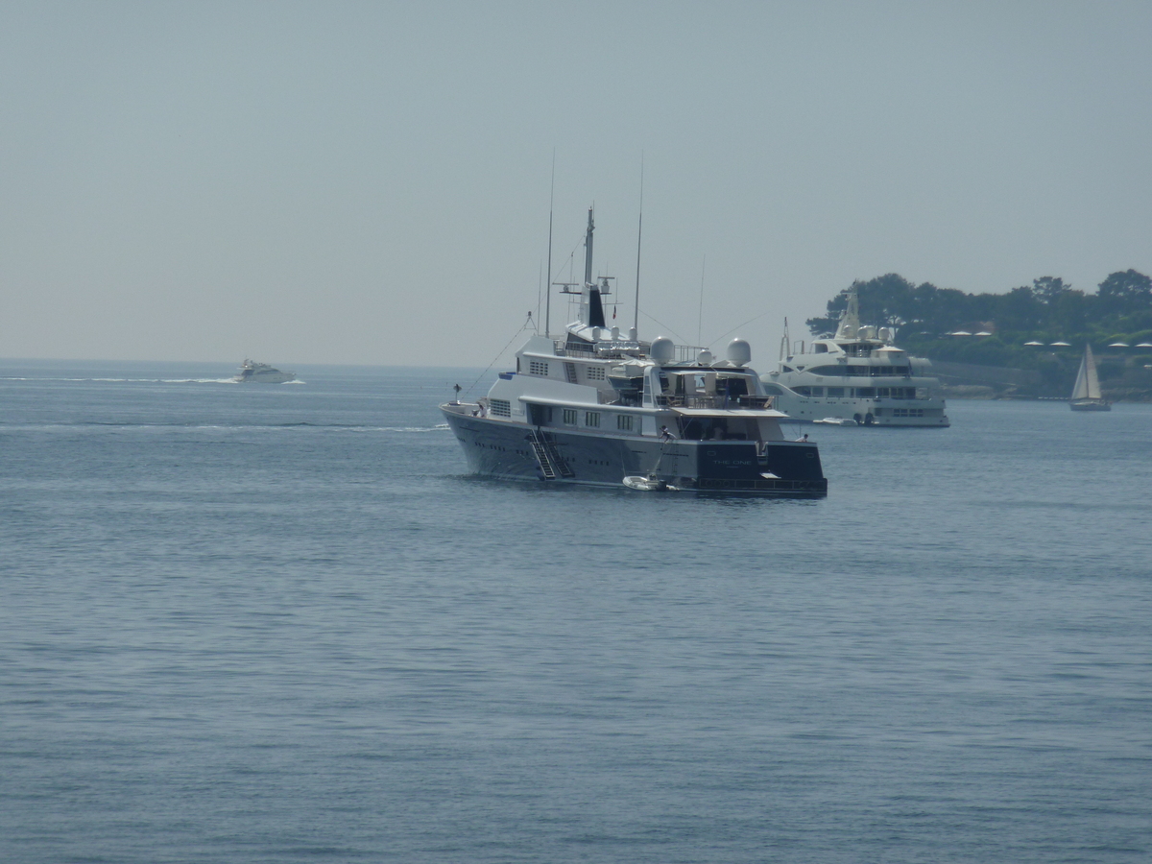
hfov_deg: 6.6
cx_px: 576
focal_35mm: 300
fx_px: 9984
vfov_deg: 5.0
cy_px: 432
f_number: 6.3
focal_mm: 49.2
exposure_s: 1/1000
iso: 80
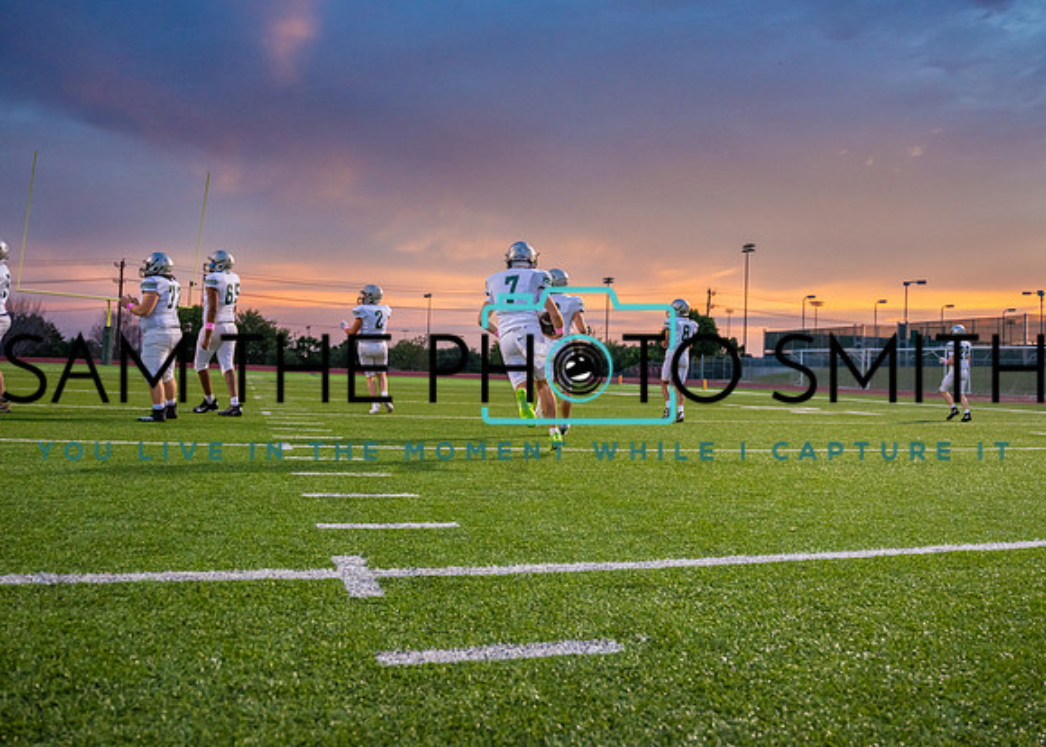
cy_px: 300
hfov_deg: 58.9
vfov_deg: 43.7
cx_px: 551
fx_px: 925
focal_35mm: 31
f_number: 2.8
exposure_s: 1/1000
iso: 1600
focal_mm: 24
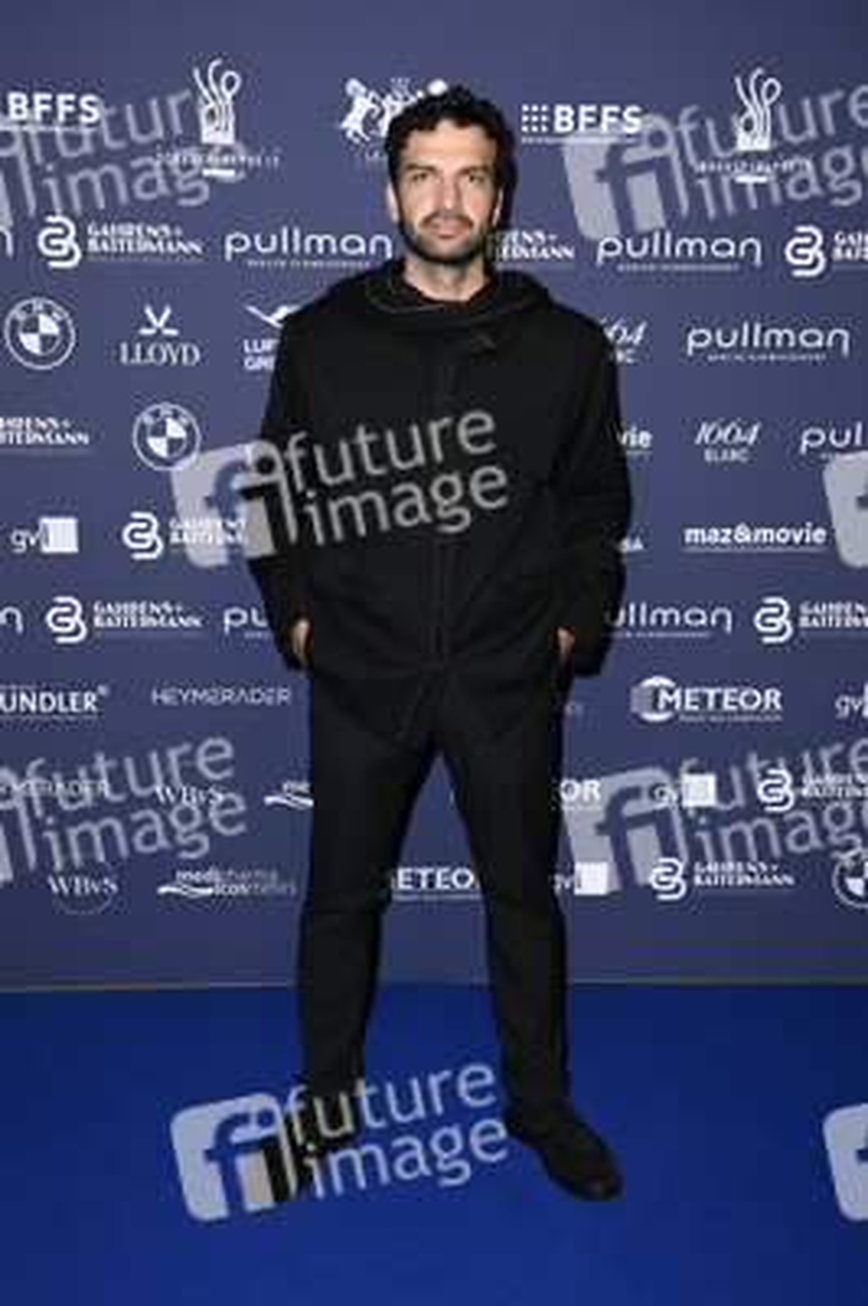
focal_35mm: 42
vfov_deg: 46.4
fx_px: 1522
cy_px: 653
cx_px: 434
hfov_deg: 31.8
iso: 400
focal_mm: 42
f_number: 5.6
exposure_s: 1/250
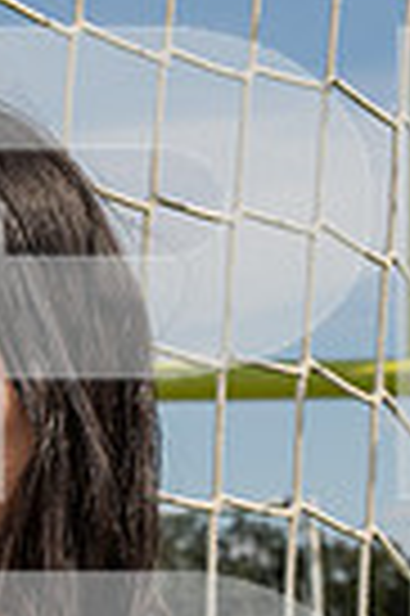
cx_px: -216
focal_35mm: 221
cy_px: 812
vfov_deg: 9.2
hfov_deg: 6.1
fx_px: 3785
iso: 100
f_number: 8
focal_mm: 52
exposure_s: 1/250
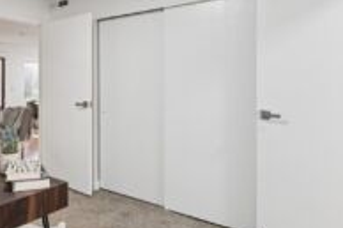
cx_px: 83
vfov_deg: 42.1
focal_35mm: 31
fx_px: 295
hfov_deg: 57.1
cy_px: 93
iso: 250
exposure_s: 1/4
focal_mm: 10
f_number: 9
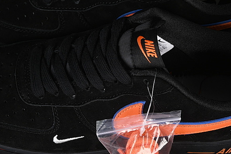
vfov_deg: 9.8
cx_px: 116
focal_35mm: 139
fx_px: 891
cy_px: 49
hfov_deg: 14.8
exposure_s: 1/50
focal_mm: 50
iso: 160
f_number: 6.3
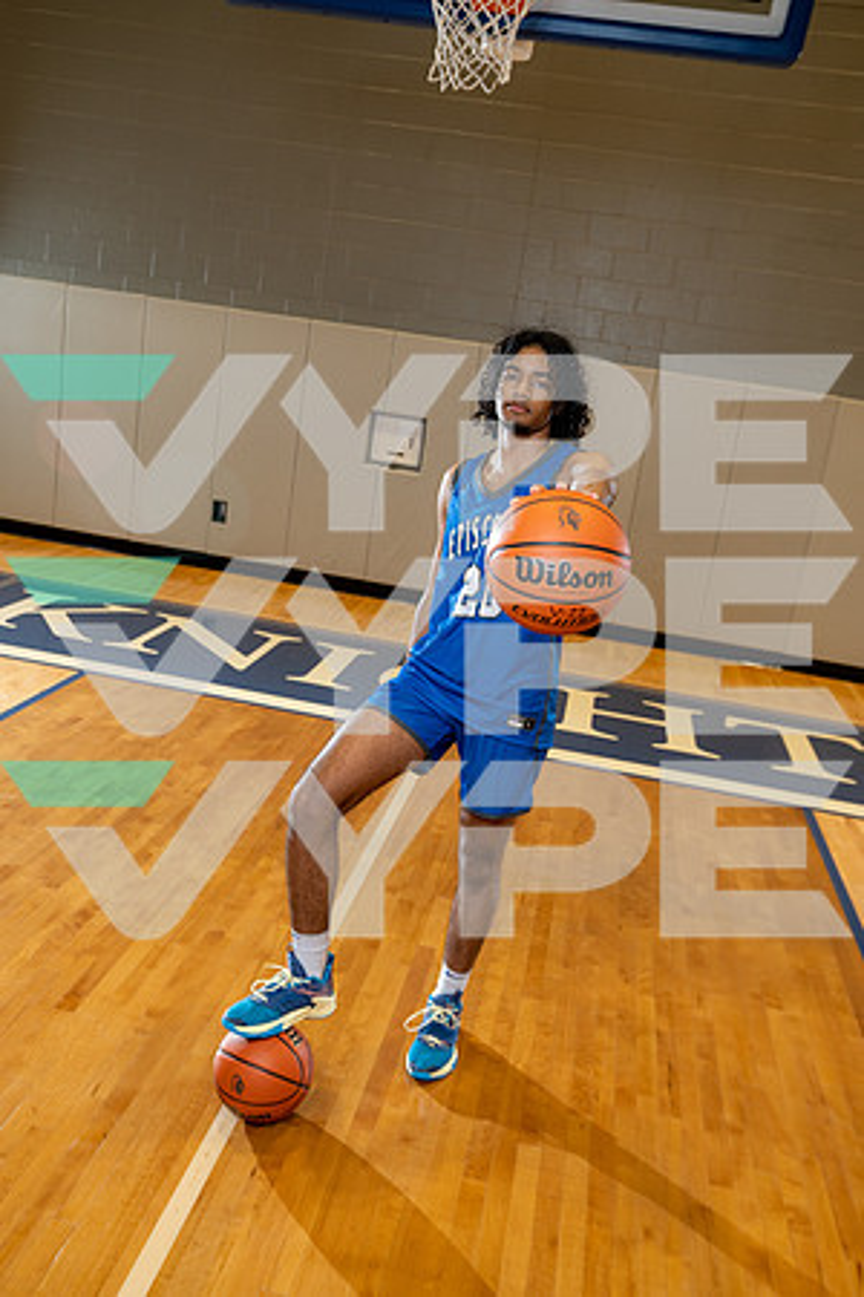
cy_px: 648
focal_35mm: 32
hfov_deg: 41.1
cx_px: 432
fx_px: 1152
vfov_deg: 58.7
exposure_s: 1/125
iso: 400
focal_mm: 32
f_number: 4
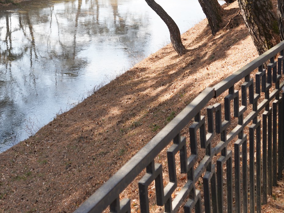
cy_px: 10
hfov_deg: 32.3
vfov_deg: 24.3
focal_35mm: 58
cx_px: 56
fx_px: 476
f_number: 6.3
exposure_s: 1/100
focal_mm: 28
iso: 100
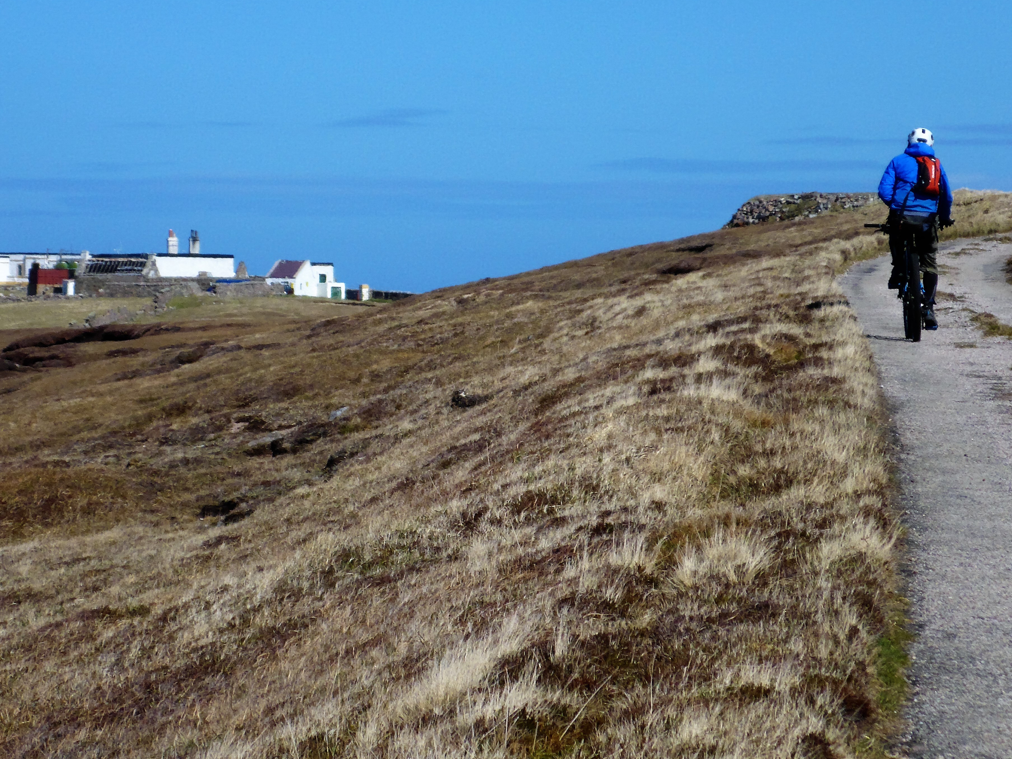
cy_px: 288
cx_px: 426
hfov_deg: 11.0
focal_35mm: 180
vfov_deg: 8.2
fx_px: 5262
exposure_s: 1/640
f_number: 5.9
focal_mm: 22.8
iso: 100
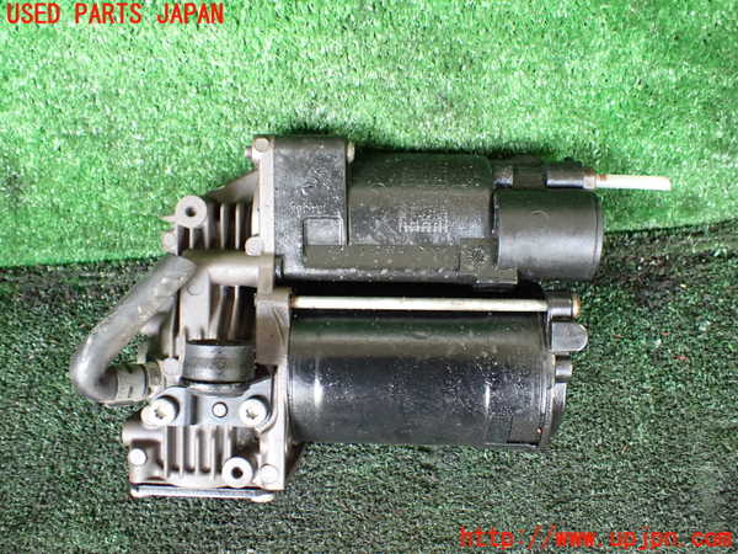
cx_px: 369
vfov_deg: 46.8
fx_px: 640
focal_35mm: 30
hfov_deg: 60.0
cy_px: 277
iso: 800
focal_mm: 5.4
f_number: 2.3
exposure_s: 1/80
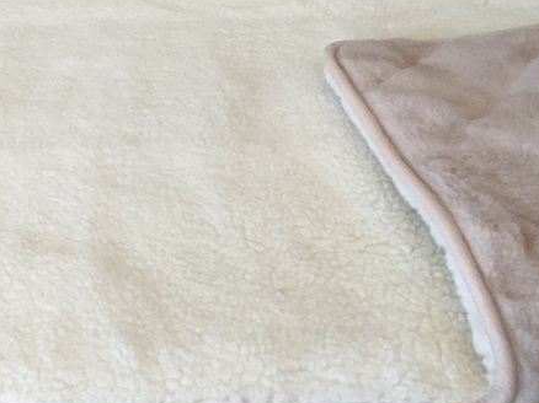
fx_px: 825
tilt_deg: -31.0
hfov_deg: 34.6
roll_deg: +2.2
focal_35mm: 53
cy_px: 120
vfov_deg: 27.3
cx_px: 78
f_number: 2.2
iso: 64
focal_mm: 4.15
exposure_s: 1/33
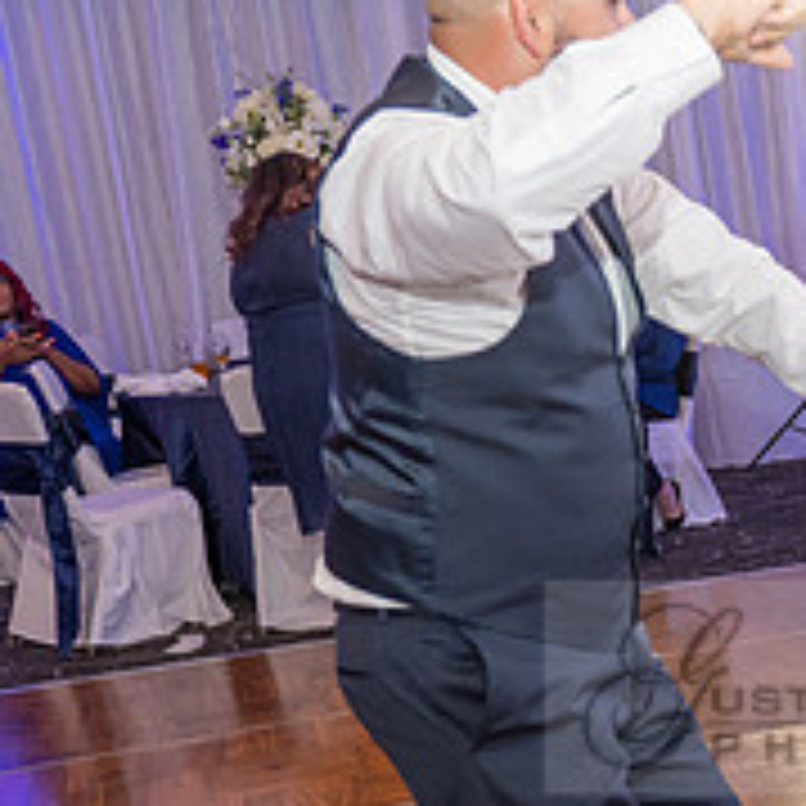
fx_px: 1739
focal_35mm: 66
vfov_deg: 25.5
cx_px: 937
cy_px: 687
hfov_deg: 24.0
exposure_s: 1/200
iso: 1600
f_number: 3.5
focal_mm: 24
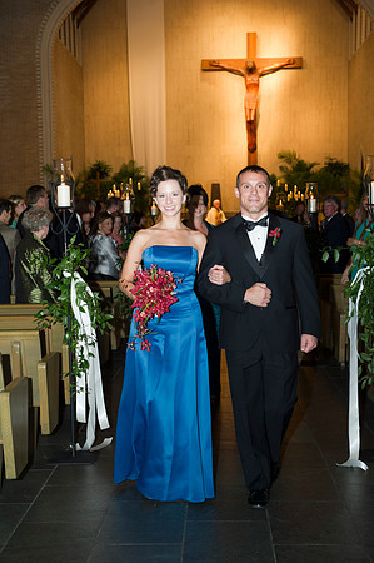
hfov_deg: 23.3
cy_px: 282
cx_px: 187
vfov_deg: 34.5
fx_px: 906
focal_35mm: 58
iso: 800
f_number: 5.6
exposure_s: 1/60
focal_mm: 58
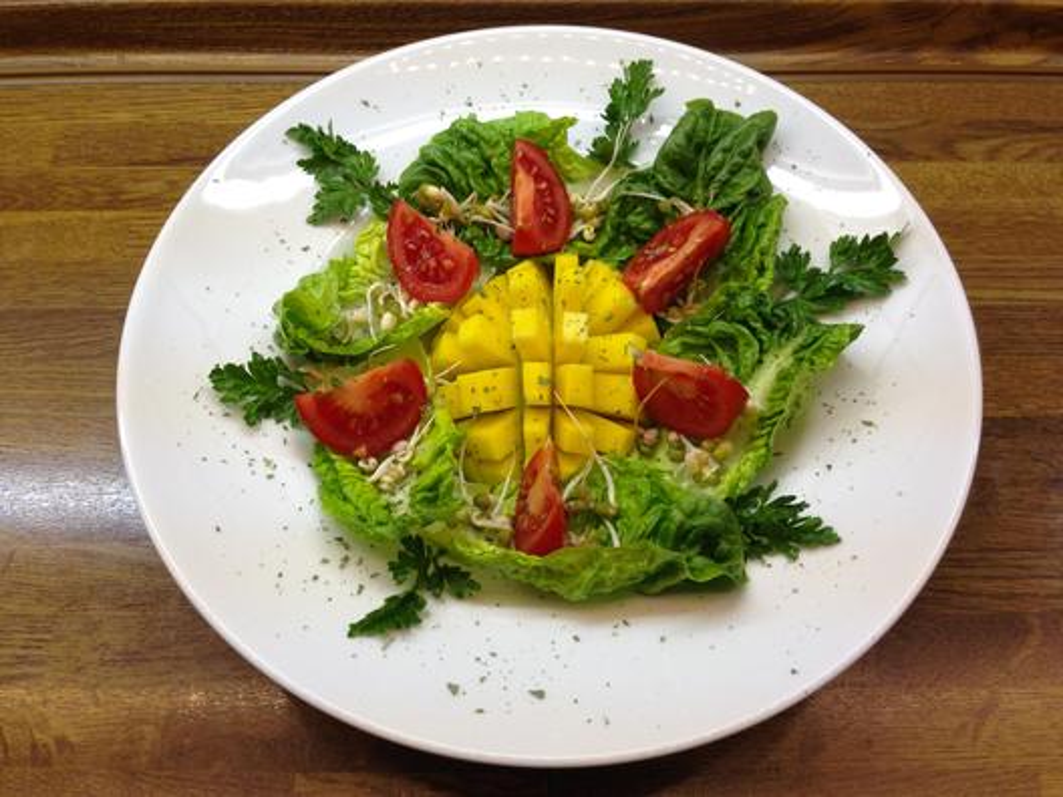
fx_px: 1013
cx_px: 532
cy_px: 398
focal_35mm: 33
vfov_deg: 42.9
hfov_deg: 55.4
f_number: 2.4
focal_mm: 4.12
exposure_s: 1/40
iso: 64
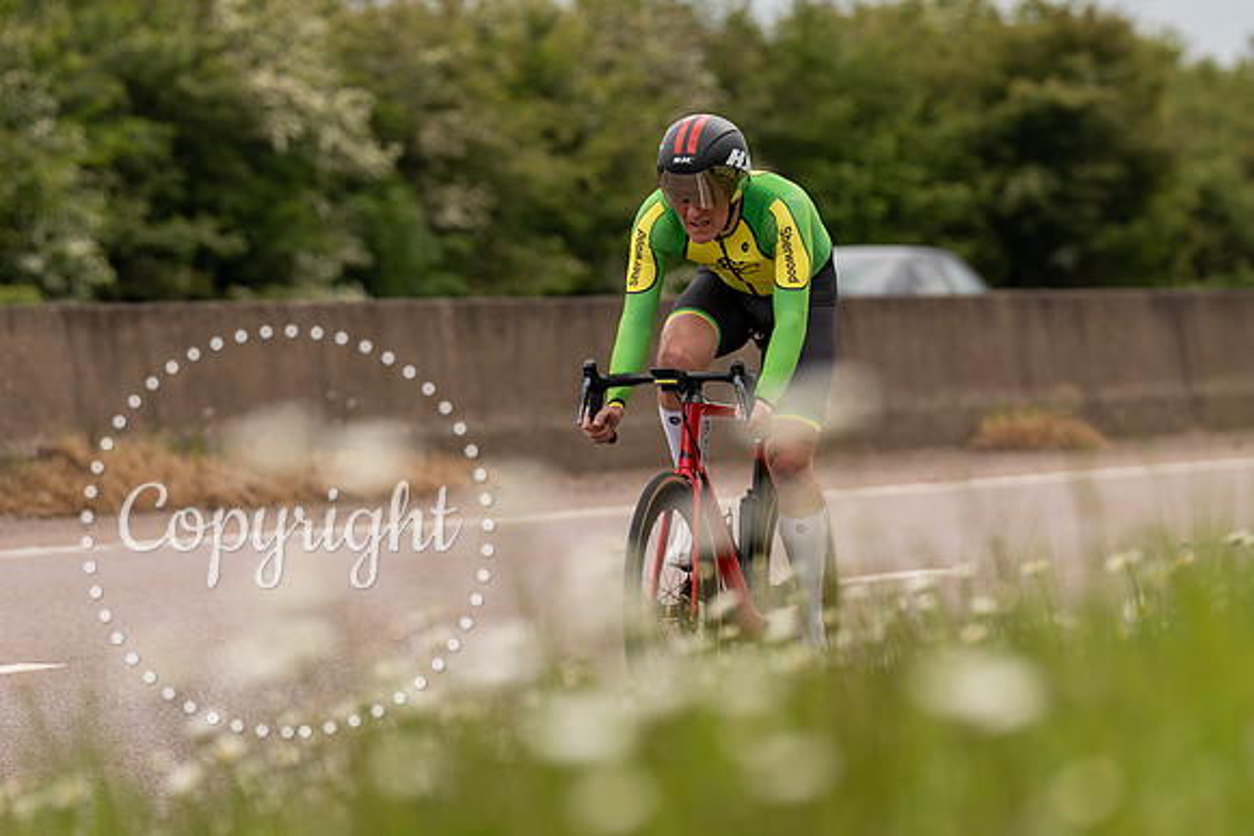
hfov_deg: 7.1
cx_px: 776
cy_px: 240
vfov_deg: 4.7
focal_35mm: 290
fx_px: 10104
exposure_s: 1/1000
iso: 200
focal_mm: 200
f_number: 4
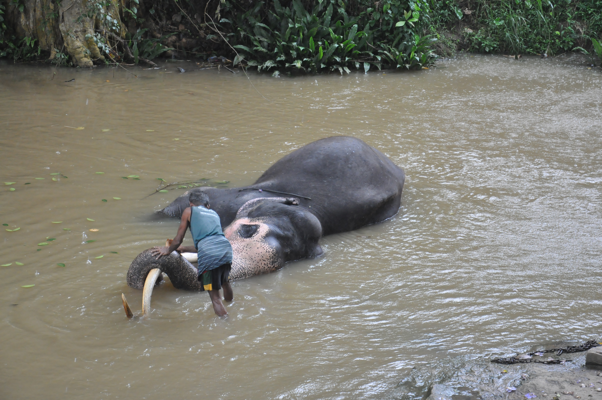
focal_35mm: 78
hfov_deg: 26.0
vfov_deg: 17.4
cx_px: 301
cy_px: 200
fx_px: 1303
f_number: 5
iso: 1600
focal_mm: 52
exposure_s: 1/320
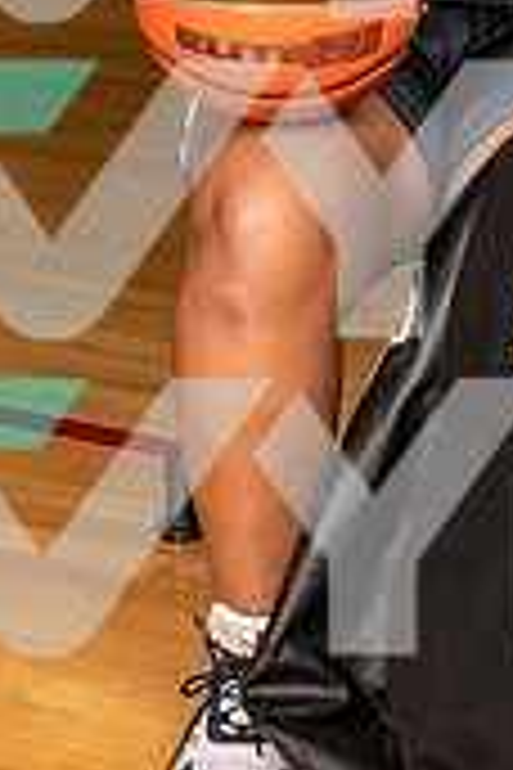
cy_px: 203
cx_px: 490
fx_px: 2693
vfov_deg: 16.2
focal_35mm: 126
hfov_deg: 10.8
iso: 400
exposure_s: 1/320
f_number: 7.1
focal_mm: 48
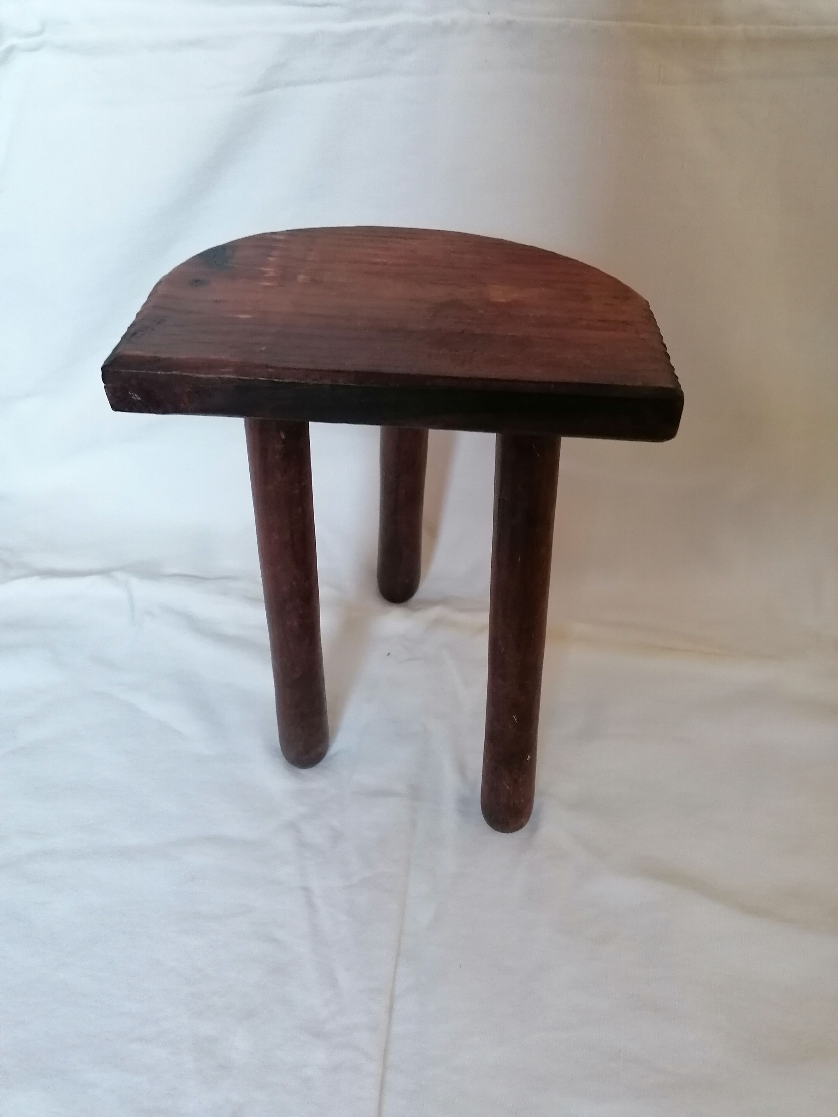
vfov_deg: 65.3
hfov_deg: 51.4
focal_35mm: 27
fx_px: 872
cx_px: 419
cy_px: 558
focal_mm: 4.75
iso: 320
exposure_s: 1/33.3
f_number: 1.8
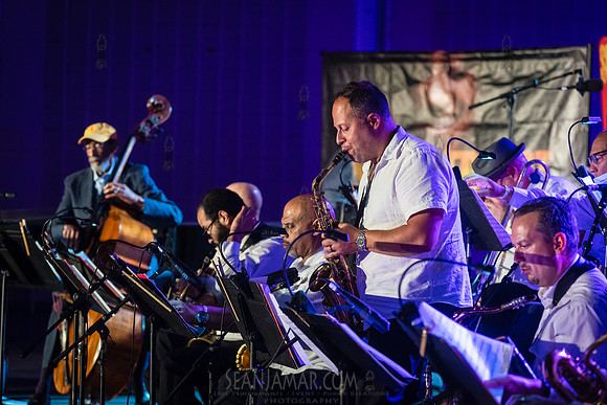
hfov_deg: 16.4
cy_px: 202
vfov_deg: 11.0
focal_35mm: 125
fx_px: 2108
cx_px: 304
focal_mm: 125
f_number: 4
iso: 5000
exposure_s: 1/500
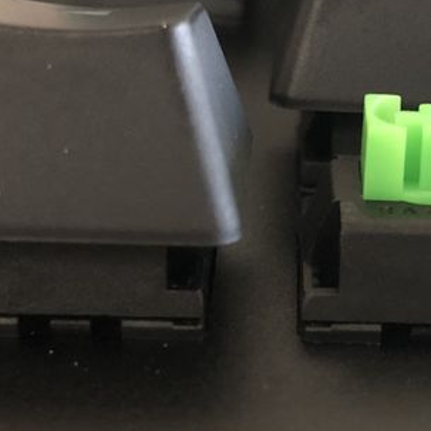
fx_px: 1380
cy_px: 312
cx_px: 351
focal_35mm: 98
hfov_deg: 17.6
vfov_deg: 17.7
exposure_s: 1/4
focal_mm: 3.99
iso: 160
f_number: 1.8
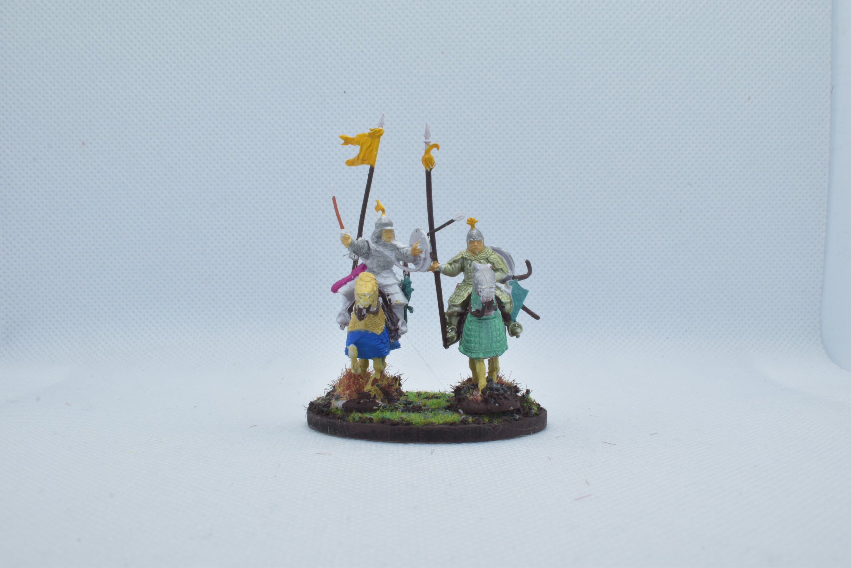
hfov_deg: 47.9
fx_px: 957
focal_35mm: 40
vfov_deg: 33.0
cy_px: 284
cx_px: 426
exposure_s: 1/60
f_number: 22
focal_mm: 27
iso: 800
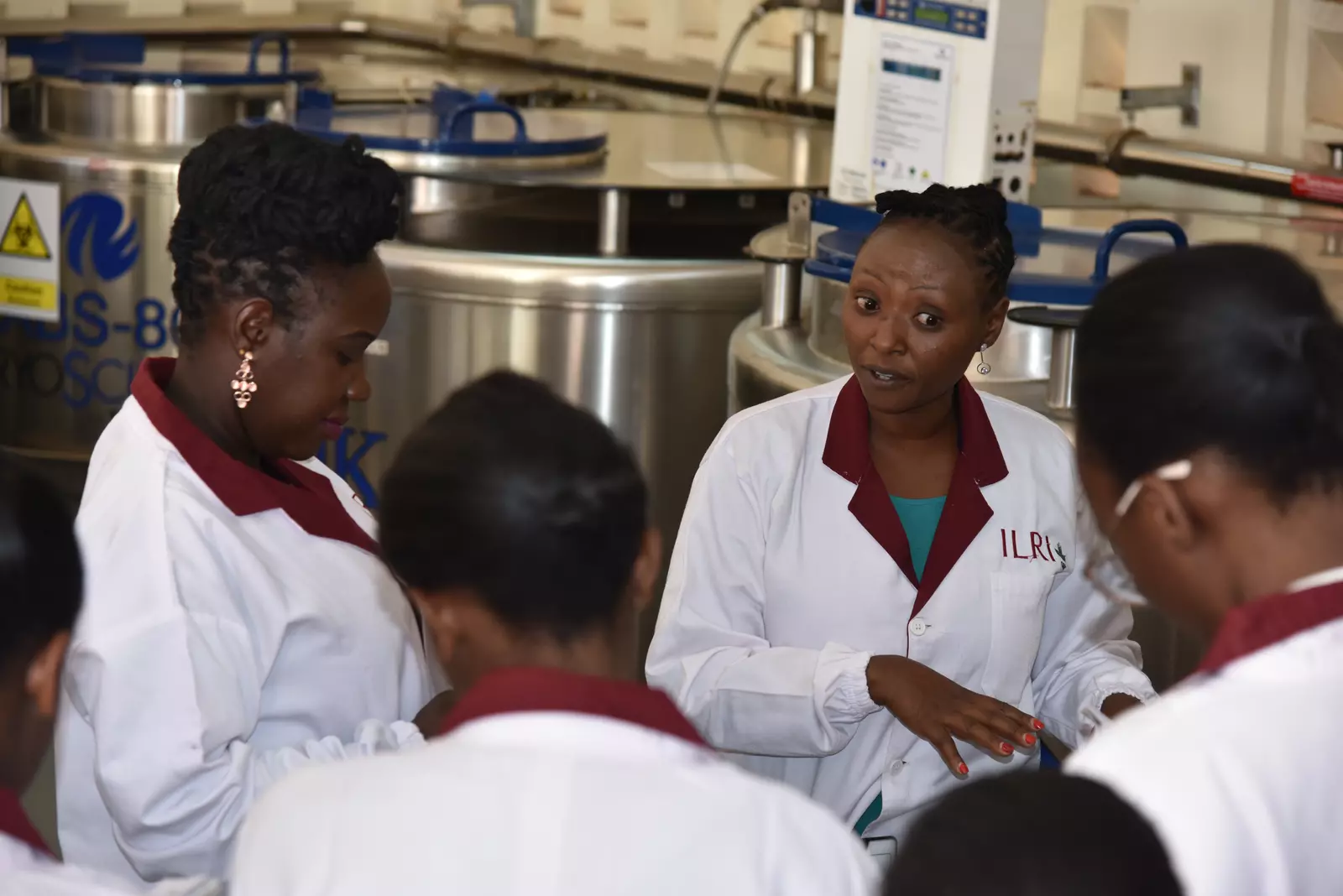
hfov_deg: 22.1
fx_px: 3433
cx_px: 672
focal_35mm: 92
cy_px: 448
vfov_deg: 14.9
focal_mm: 92
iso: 800
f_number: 4.5
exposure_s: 1/100
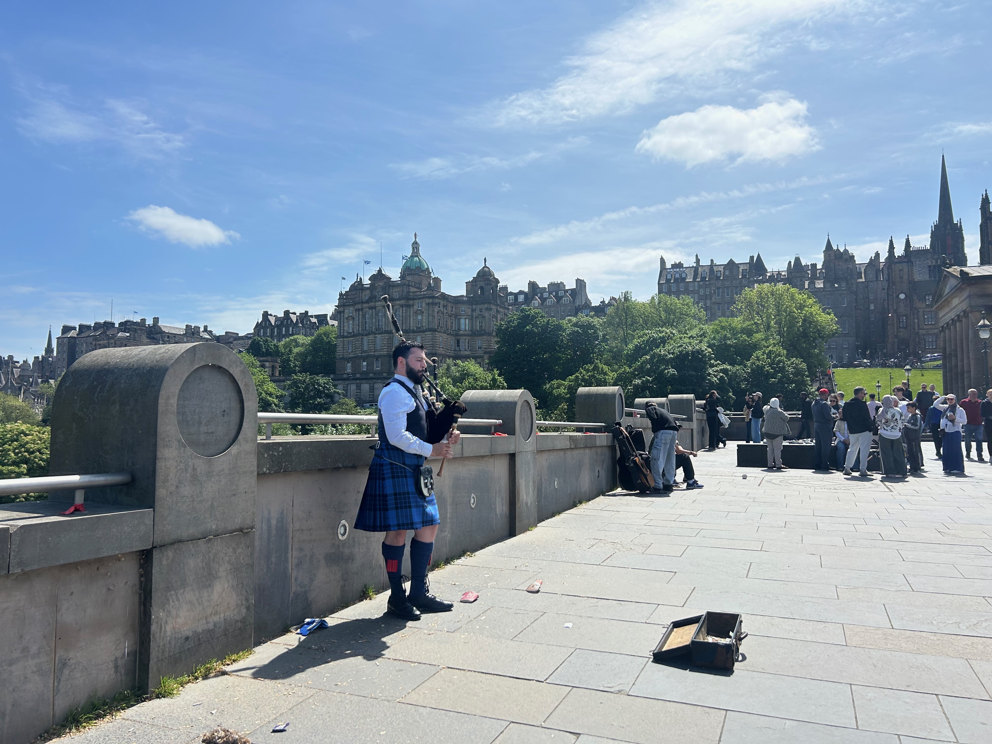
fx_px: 745
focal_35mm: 26
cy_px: 372
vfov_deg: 53.1
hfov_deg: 67.3
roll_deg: -0.1
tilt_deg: +3.2
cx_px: 496
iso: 50
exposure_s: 1/8696
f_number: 1.5
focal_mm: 5.7
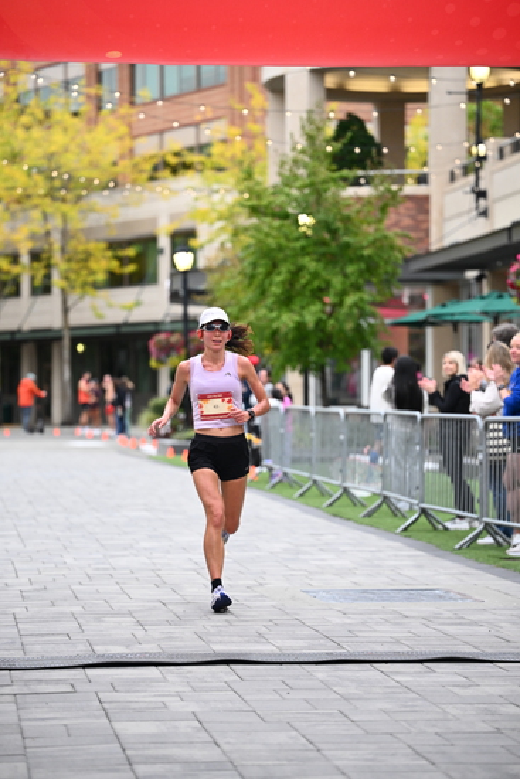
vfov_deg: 18.6
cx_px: 260
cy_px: 390
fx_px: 2382
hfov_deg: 12.5
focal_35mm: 110
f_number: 2.8
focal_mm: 110
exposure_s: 1/1000
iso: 1600
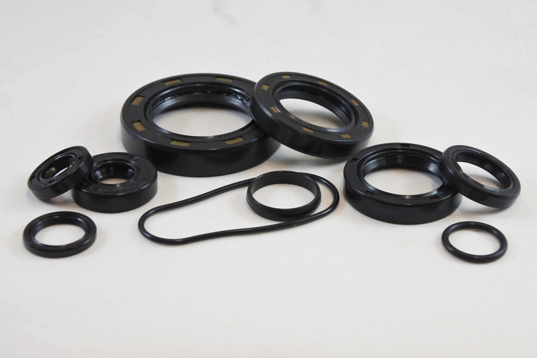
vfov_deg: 21.2
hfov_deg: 31.4
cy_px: 179
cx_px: 268
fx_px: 955
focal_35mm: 64
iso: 560
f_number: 5
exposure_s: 1/125
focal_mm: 24
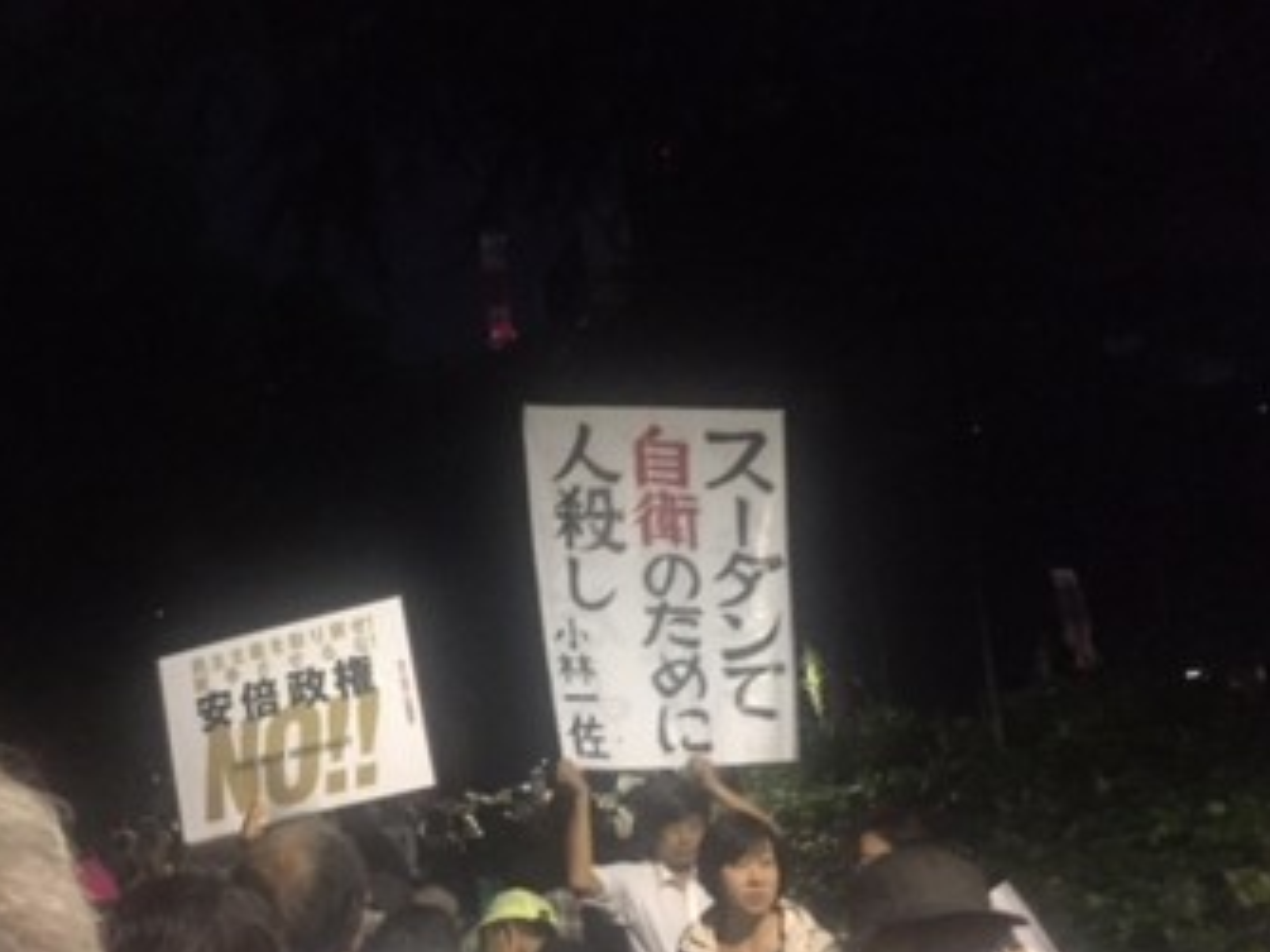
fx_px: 1430
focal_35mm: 39
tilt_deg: +10.0
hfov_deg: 47.6
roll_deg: +5.4
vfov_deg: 36.6
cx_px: 500
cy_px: 599
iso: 400
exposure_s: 1/15
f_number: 2.2
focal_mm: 4.15
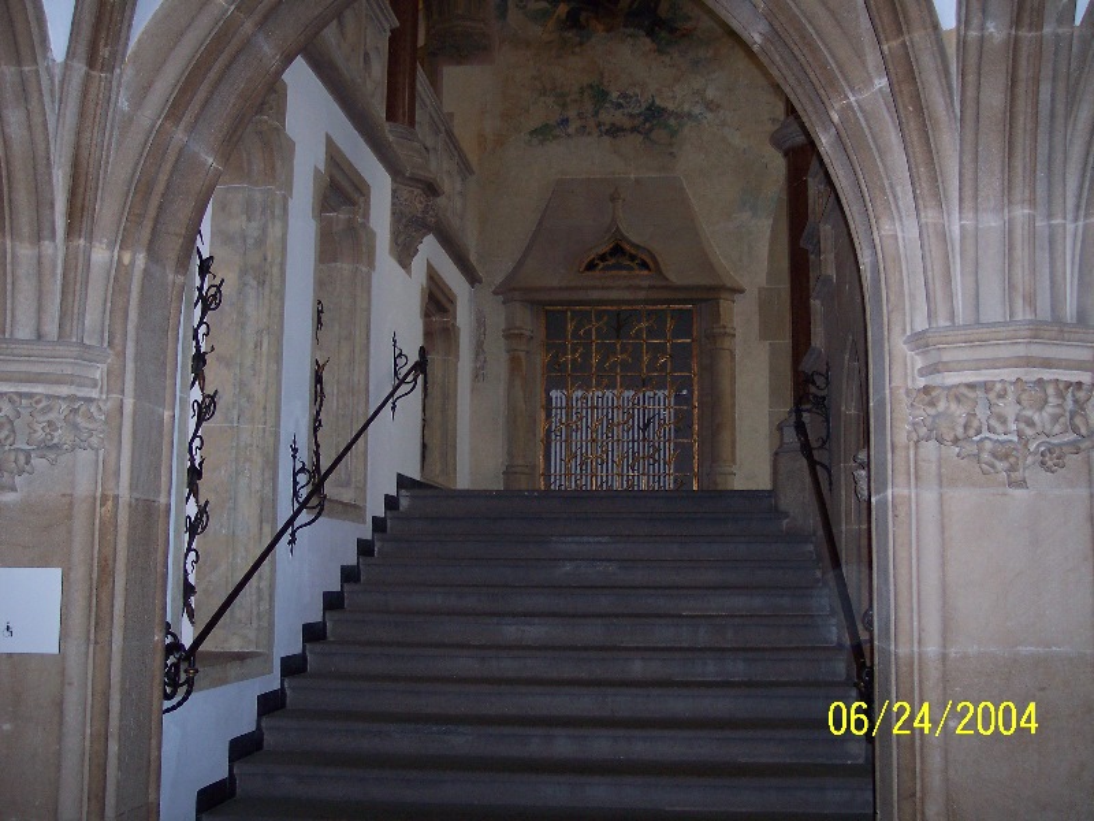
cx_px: 547
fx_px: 1201
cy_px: 410
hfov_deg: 49.0
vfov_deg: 37.7
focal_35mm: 38
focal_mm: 8
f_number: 2.8
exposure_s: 1/30
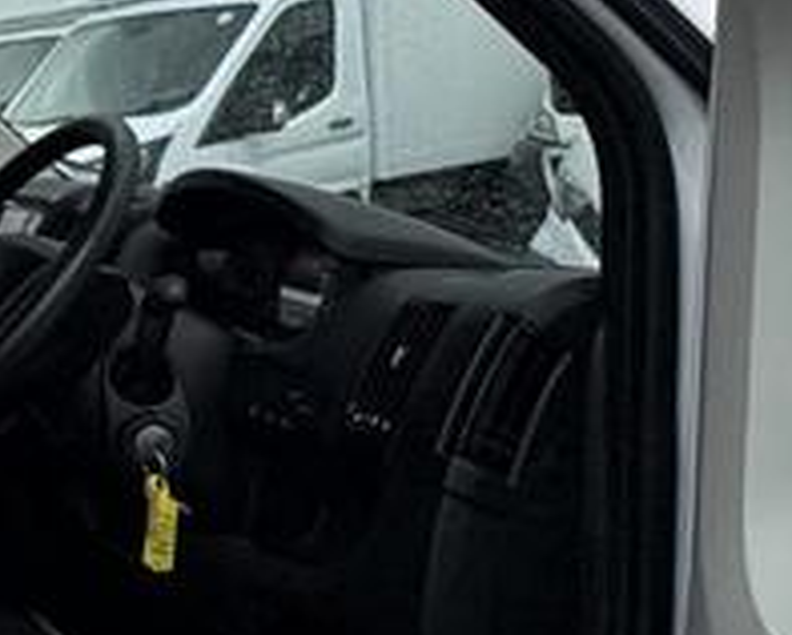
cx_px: -362
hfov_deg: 24.5
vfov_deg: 24.6
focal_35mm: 62
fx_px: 1455
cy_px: 338
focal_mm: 2.22
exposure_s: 1/2028
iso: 64
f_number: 2.2
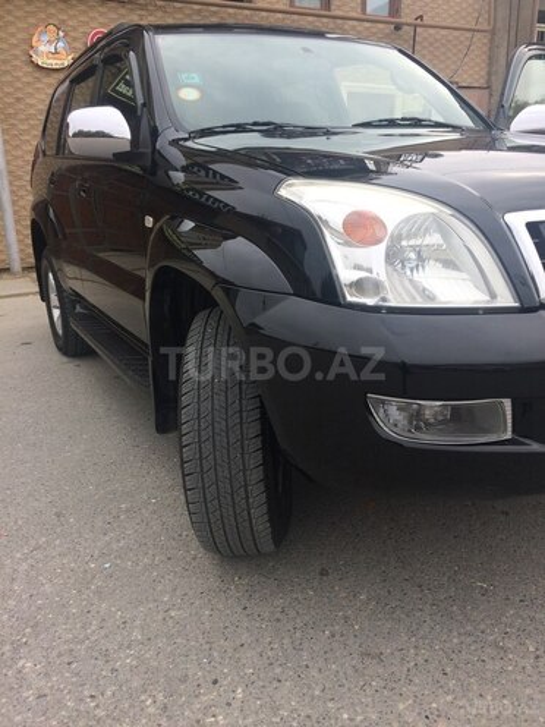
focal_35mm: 29
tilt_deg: -19.9
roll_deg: -0.3
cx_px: 272
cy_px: 364
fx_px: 609
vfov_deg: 61.7
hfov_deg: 48.2
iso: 32
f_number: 2.2
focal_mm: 4.15
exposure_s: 1/595
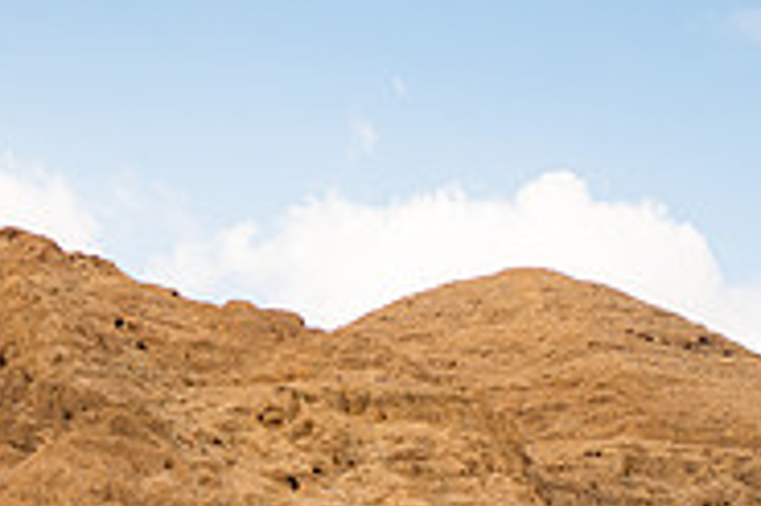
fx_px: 2830
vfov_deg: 9.9
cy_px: 798
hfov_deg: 15.3
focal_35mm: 134
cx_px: 370
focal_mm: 55
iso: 200
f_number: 2.8
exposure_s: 1/1600
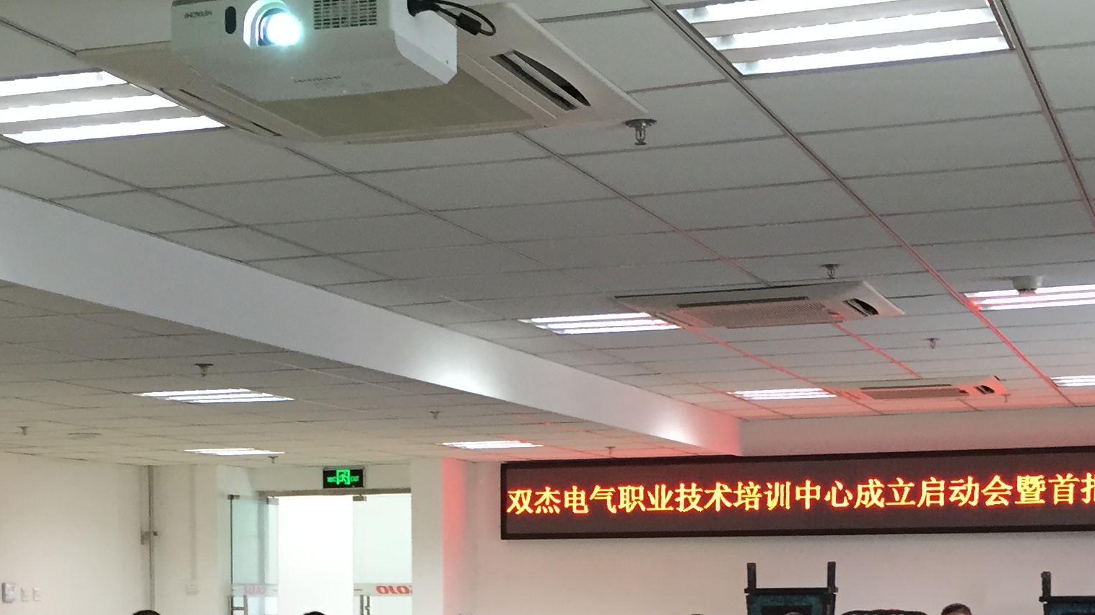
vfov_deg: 16.9
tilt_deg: -4.3
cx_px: 443
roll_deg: +0.1
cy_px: 743
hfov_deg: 30.9
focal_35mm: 68
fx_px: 1974
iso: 100
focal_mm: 4.15
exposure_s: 1/30
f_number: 2.2
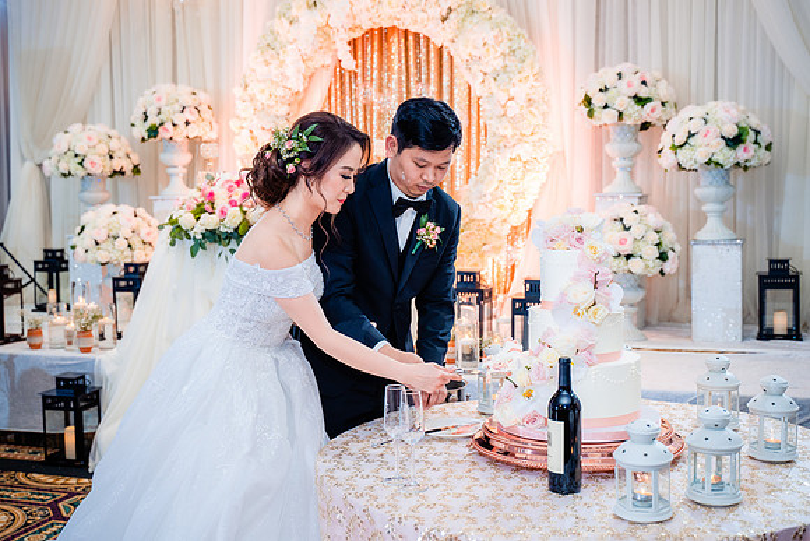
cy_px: 281
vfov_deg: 29.0
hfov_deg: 42.4
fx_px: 1043
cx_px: 396
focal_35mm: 46
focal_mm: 43
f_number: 3.5
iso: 800
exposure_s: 1/160
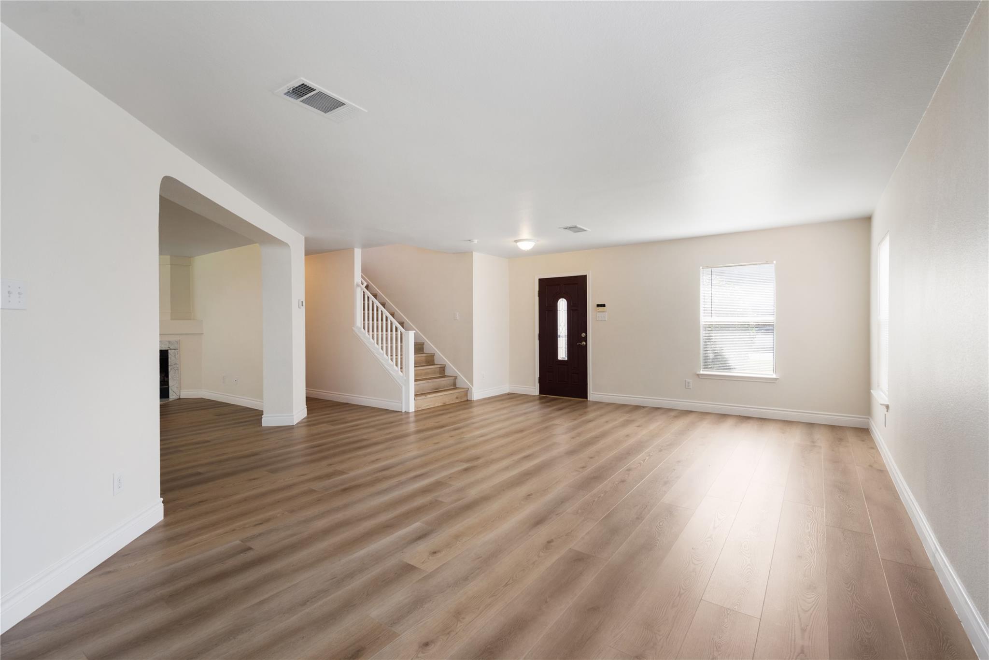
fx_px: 440
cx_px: 494
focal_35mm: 16
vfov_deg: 73.8
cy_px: 330
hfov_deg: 96.7
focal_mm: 16
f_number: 8
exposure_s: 1/3
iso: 400
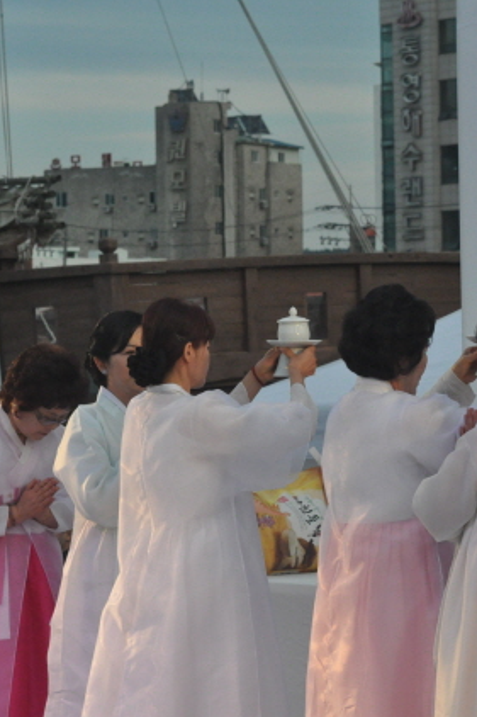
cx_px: 370
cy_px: 359
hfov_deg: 8.6
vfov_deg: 12.9
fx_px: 3162
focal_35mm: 159
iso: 2000
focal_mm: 70
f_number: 9
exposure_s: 1/1250
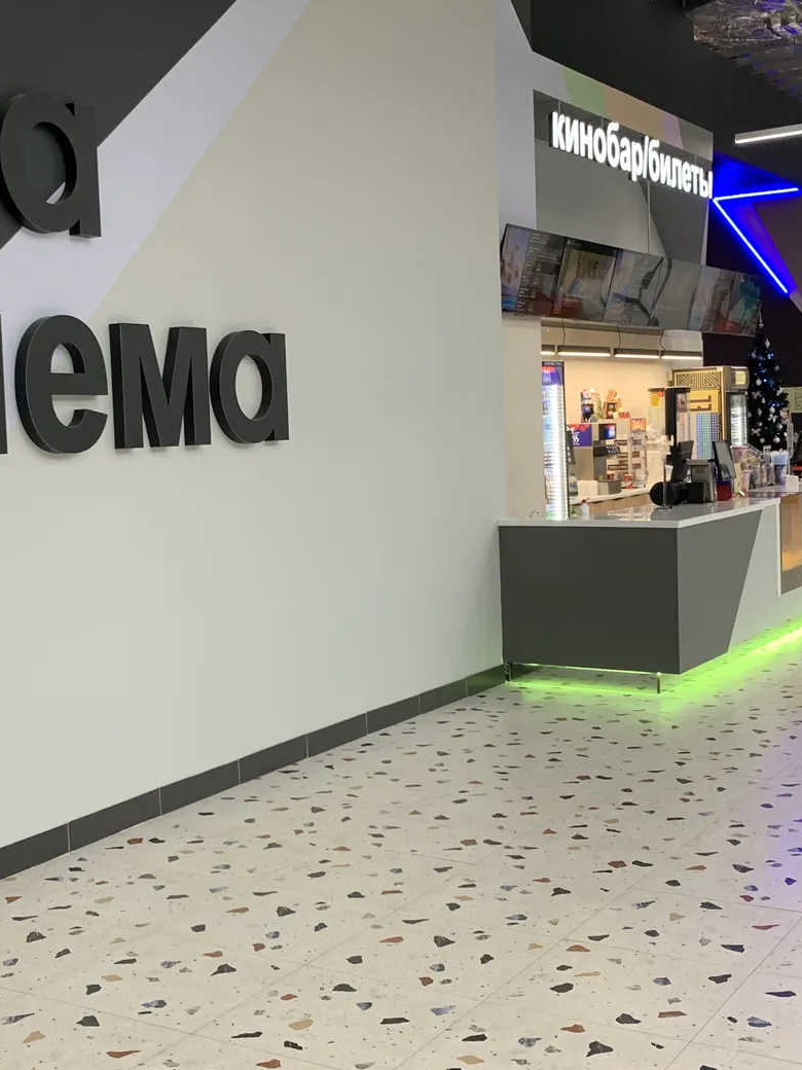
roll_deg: +1.8
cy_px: 515
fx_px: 1483
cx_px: 246
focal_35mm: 48
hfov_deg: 30.0
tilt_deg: -2.9
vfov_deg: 39.7
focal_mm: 4.25
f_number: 1.8
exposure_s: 1/60
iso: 100
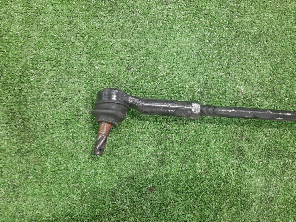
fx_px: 222
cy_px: 111
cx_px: 148
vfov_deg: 53.1
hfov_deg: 67.3
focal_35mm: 26
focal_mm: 3.93
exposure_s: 1/25
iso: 249
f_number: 1.7
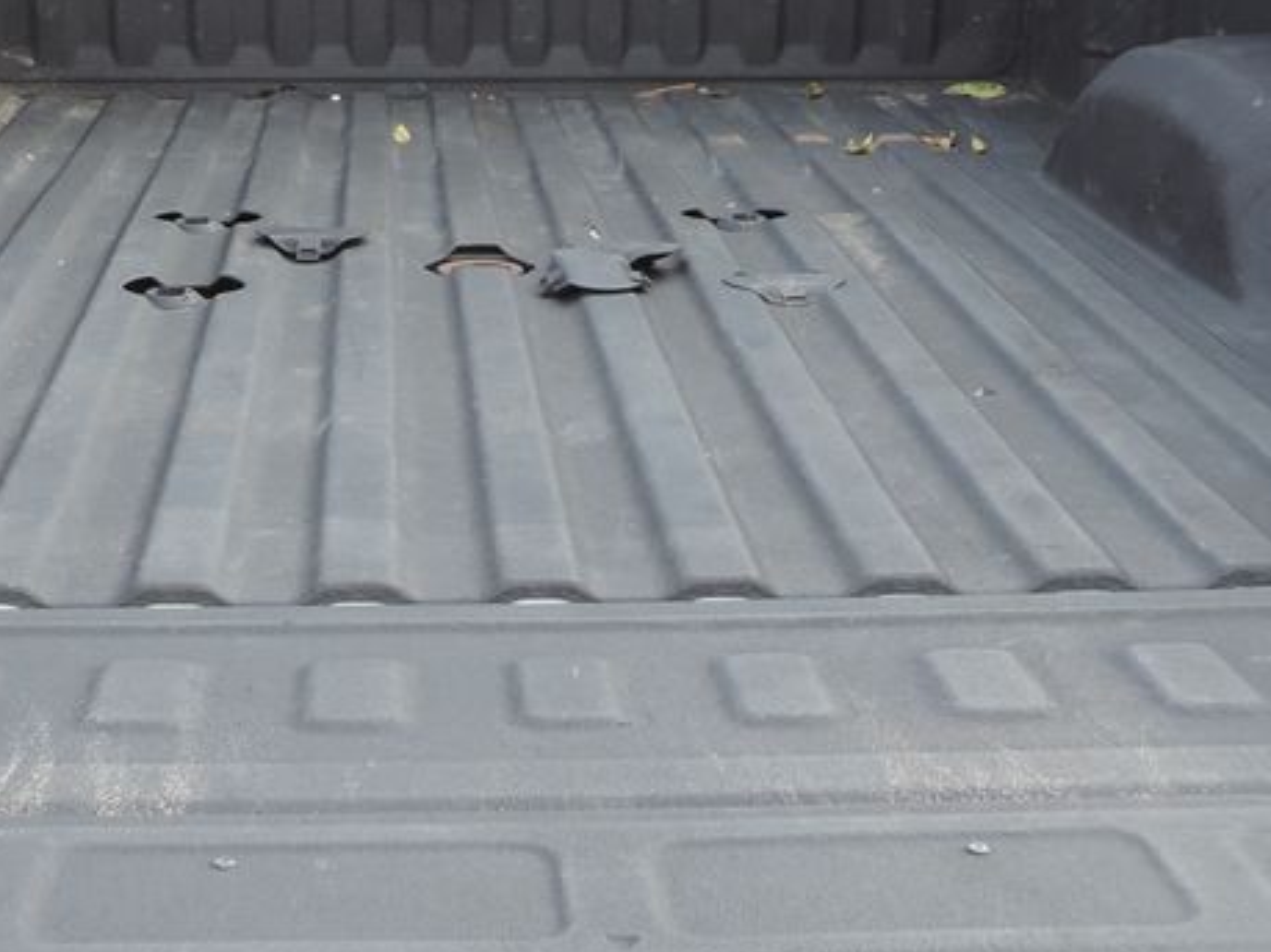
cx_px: 474
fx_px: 2459
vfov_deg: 21.9
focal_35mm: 67
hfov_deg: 28.9
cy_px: 434
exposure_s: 1/125
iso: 80
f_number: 3
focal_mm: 4.3
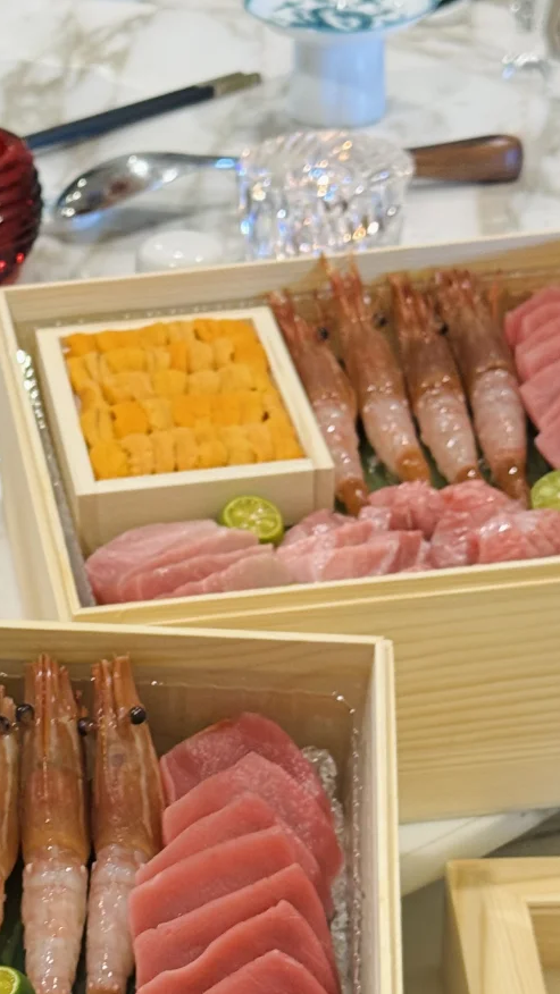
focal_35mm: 86
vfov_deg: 24.4
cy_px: 763
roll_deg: +4.6
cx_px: 40
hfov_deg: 13.9
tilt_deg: -33.7
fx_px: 2269
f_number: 1.78
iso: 200
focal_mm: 6.76
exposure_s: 1/33
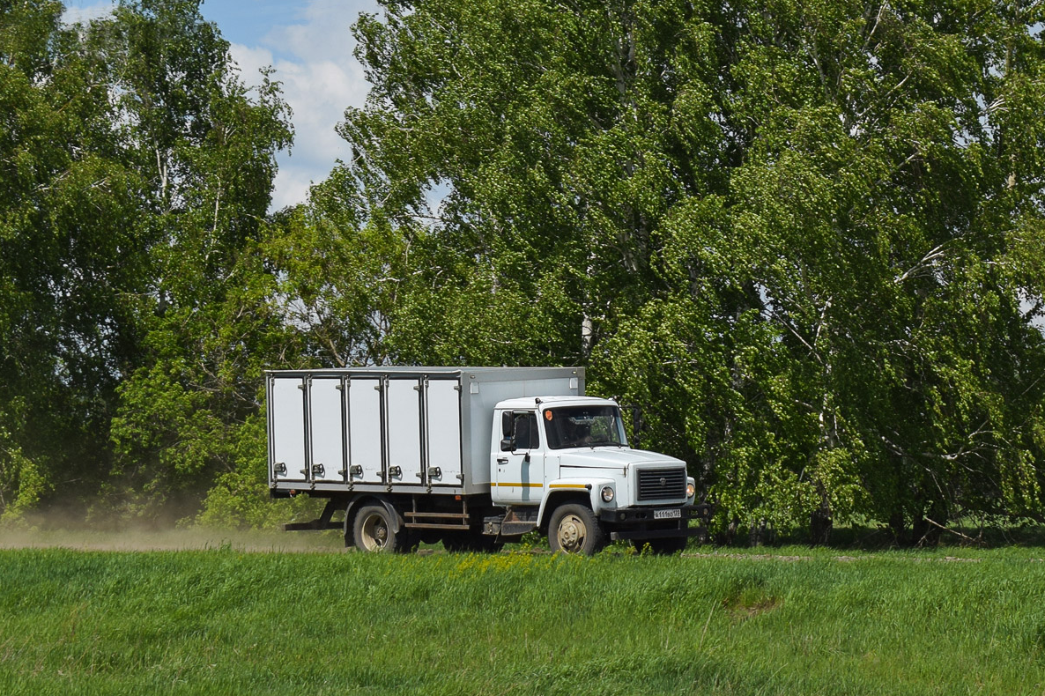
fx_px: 2423
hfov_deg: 24.3
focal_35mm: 84
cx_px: 520
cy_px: 352
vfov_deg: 16.3
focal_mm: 55
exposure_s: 1/800
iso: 100
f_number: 6.3
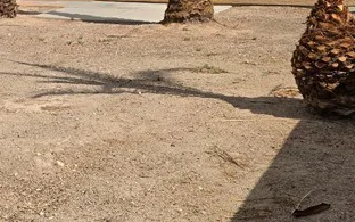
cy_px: -25
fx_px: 774
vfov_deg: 15.8
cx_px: 19
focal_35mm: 80
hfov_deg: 24.9
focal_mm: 6.25
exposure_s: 1/7939
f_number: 1.7
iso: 50
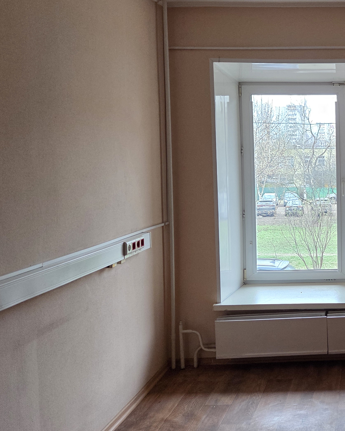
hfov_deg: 31.0
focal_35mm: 43
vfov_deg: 42.8
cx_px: 383
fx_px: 549
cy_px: 189
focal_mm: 5.4
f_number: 1.8
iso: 160
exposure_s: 1/100
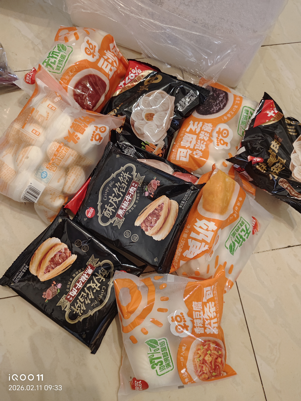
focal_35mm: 23
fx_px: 267
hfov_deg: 58.9
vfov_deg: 73.9
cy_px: 200
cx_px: 150
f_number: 1.88
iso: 1523
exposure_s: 1/33.3
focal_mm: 5.56
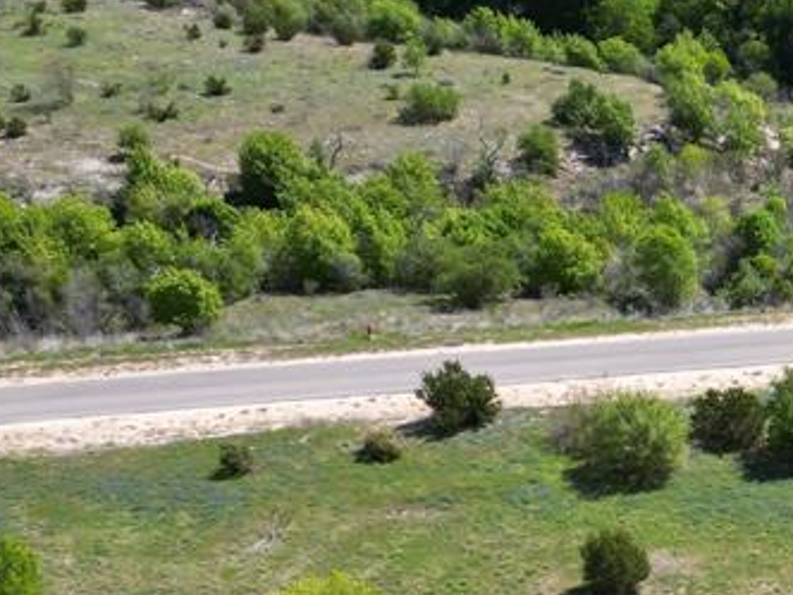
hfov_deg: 24.5
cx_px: 884
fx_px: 1695
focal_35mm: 74
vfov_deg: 19.7
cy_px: 466
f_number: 1.7
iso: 140
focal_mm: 6.72
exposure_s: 1/2500
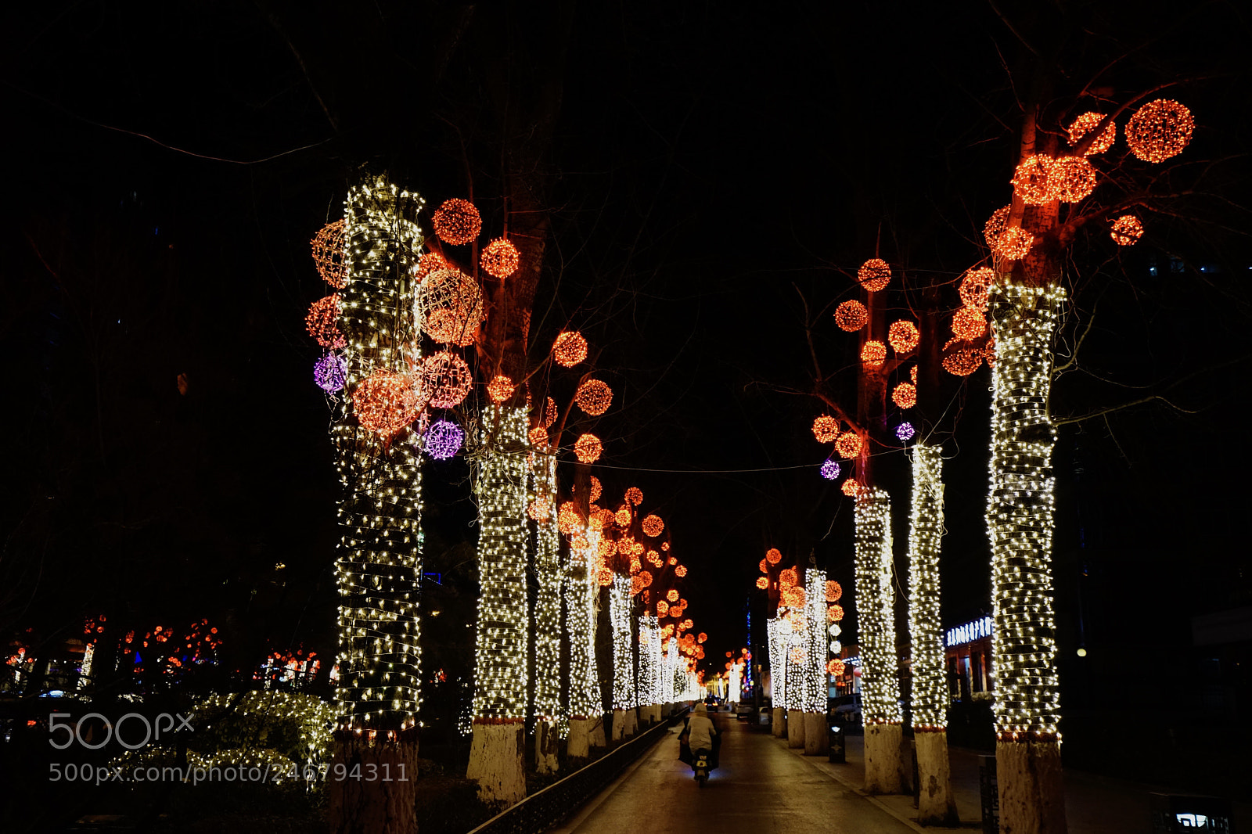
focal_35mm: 35
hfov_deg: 54.4
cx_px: 626
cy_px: 417
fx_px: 1217
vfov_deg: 37.8
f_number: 5.6
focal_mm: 35
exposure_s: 1/60
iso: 3200
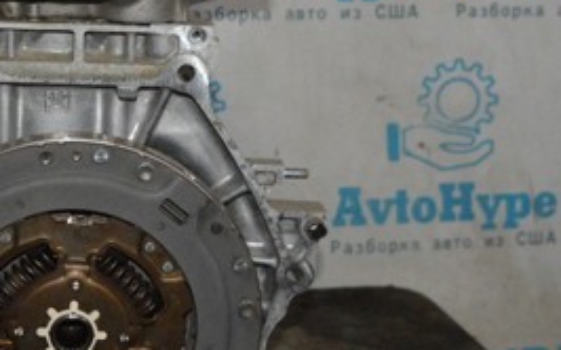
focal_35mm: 77
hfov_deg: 26.2
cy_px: 113
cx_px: 101
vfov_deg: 16.8
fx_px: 1180
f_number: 3.8
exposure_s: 1/60
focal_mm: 21
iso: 3200
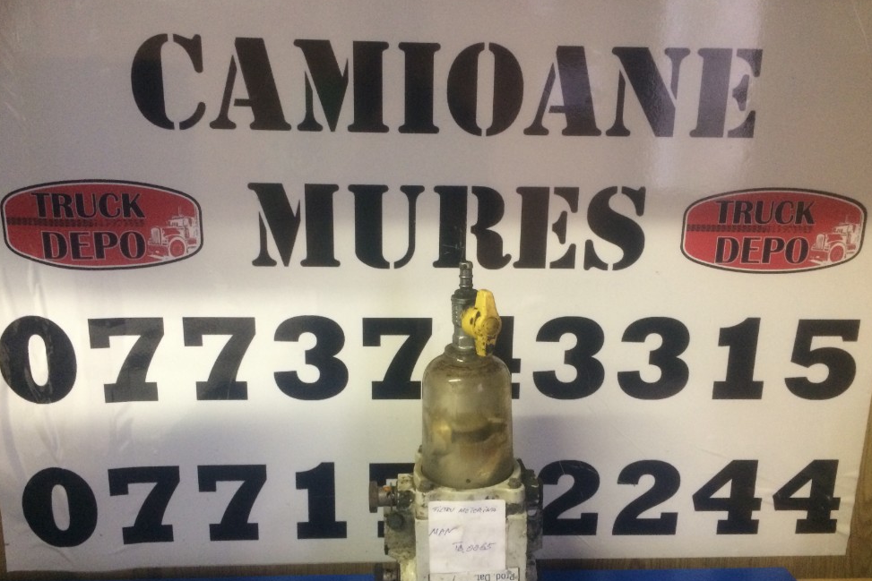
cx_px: 441
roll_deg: -1.5
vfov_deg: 42.3
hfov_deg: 60.3
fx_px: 751
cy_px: 327
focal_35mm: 31
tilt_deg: -14.7
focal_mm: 4.15
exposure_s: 1/20
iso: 250
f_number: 2.2
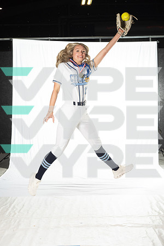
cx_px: 82
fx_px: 376
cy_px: 123
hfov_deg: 24.6
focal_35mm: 55
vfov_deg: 36.2
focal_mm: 55
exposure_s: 1/200
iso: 800
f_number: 5.6
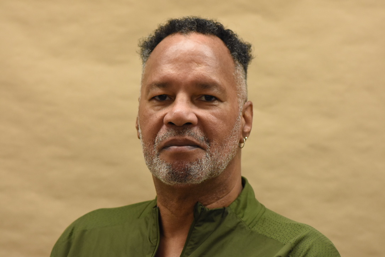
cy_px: 128
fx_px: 1684
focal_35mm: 158
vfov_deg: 8.7
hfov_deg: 13.0
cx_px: 192
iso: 2000
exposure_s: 1/320
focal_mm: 105
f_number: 4.5
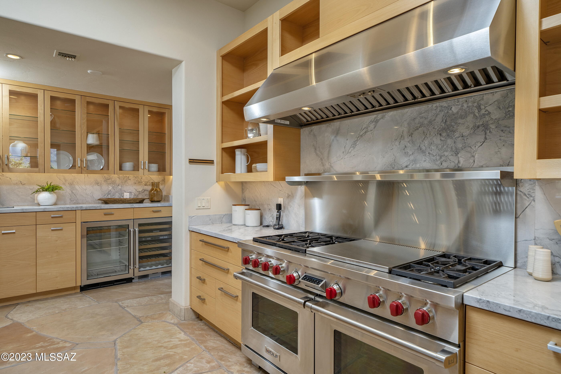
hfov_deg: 84.0
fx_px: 312
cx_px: 280
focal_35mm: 20
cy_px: 187
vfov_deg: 61.9
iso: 200
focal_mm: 20
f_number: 7.1
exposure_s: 1/25
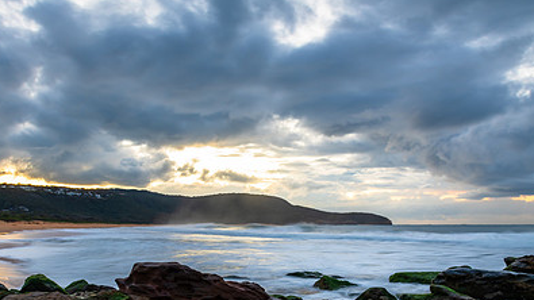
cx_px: 242
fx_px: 524
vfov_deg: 31.4
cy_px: 222
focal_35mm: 37
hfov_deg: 53.9
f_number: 11
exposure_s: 1.6
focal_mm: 24
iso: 100
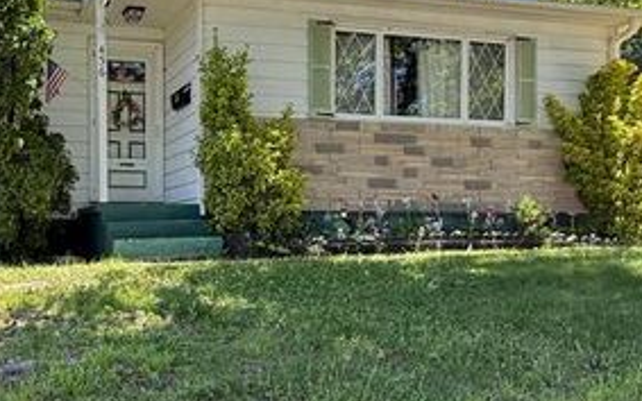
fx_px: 613
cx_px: 88
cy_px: 257
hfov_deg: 50.3
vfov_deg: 36.0
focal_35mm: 35
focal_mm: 2.22
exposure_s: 1/227
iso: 50
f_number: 2.2
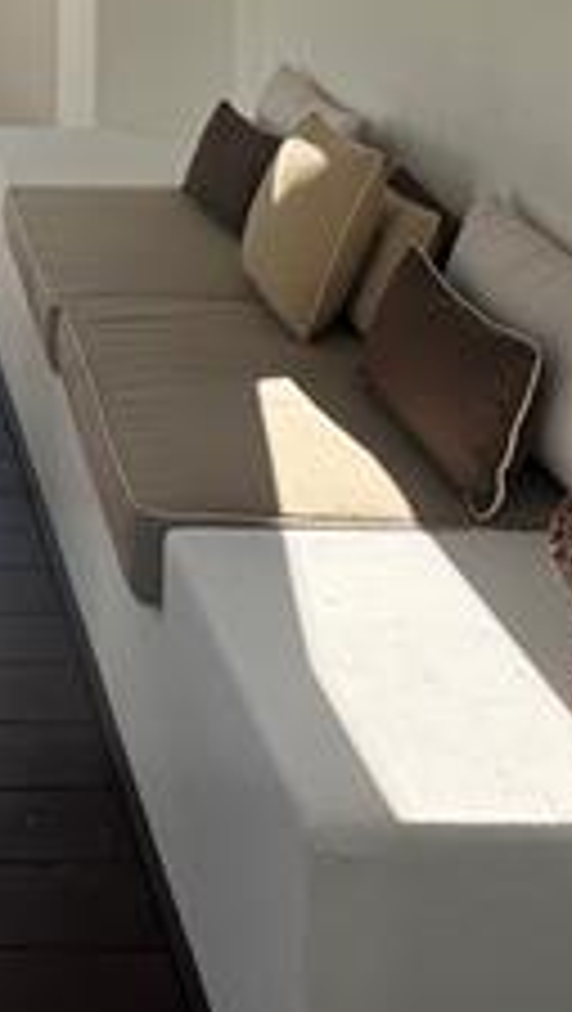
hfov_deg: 20.5
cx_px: -225
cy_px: -216
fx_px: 1398
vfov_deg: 32.5
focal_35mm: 52
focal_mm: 2.22
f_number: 2.2
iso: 50
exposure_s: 1/1033
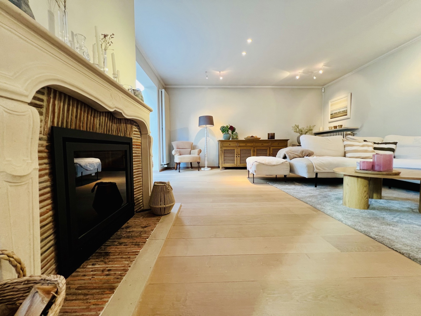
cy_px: 158
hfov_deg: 106.2
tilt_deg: -2.9
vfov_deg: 89.9
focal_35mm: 13
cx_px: 210
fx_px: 158
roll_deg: +0.6
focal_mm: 1.57
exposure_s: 1/50
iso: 160
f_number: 1.8
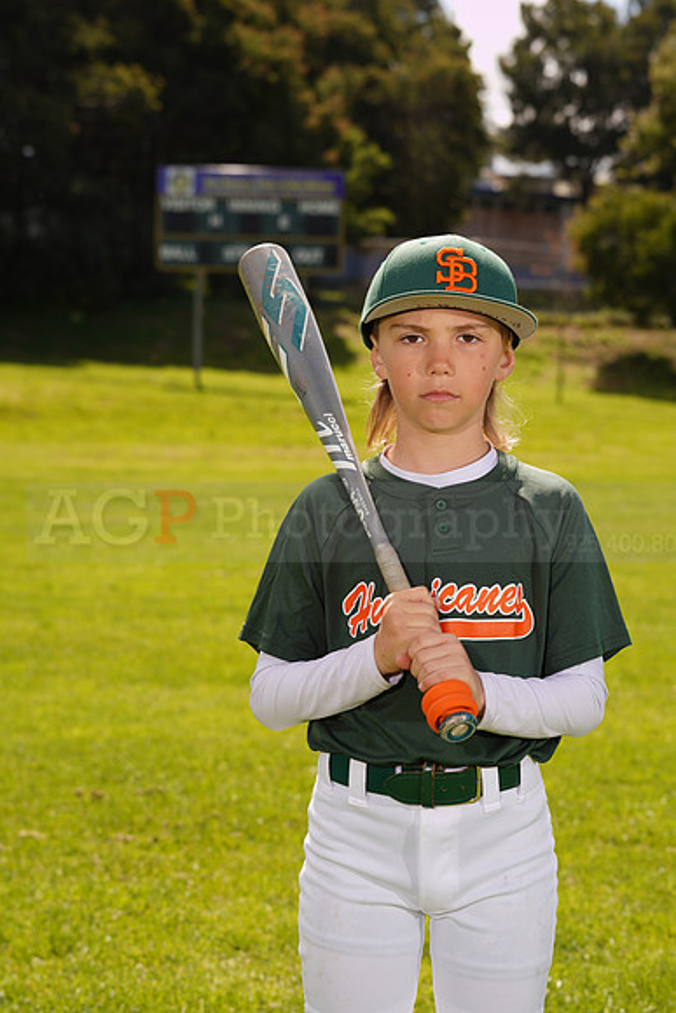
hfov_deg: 13.7
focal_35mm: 100
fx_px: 2815
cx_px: 338
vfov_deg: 20.4
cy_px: 506
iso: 80
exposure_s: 1/160
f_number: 9
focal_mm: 100
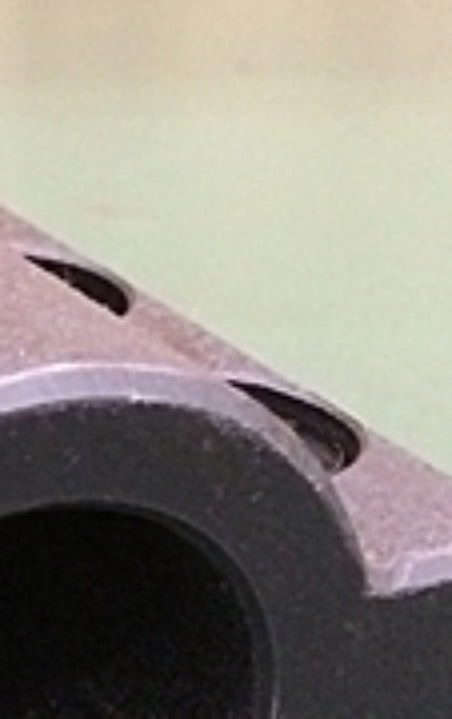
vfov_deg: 18.7
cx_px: -324
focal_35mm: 109
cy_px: 679
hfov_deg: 11.3
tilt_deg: -27.9
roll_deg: +0.7
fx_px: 2142
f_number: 2.2
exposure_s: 1/20
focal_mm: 4.15
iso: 320
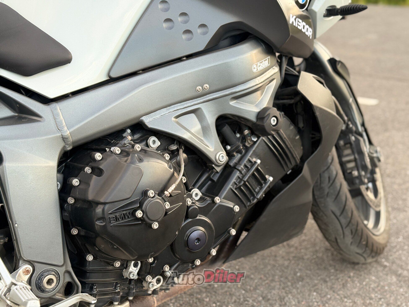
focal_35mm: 48
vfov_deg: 30.3
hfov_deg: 39.7
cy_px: 154
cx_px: 204
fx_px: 567
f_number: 1.78
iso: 100
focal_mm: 6.76
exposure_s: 1/231
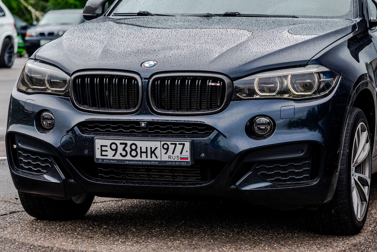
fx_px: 1519
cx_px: 228
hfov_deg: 14.1
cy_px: 84
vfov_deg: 9.5
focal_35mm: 145
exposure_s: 1/200
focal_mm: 85
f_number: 4
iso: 640
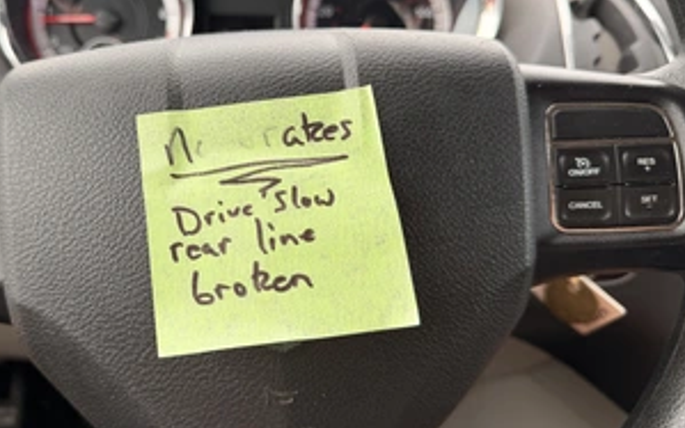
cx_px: 238
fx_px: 635
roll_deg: -2.1
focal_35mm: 34
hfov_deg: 55.7
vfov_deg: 37.2
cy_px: 176
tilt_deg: -27.0
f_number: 1.78
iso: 80
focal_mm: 6.76
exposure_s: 1/348
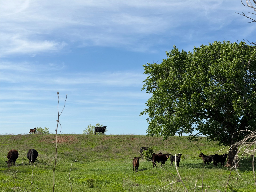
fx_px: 355
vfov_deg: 30.3
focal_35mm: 48
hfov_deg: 39.7
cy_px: 96
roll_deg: -0.3
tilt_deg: +9.2
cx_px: 128
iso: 64
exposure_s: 1/7874
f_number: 1.78
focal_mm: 6.76
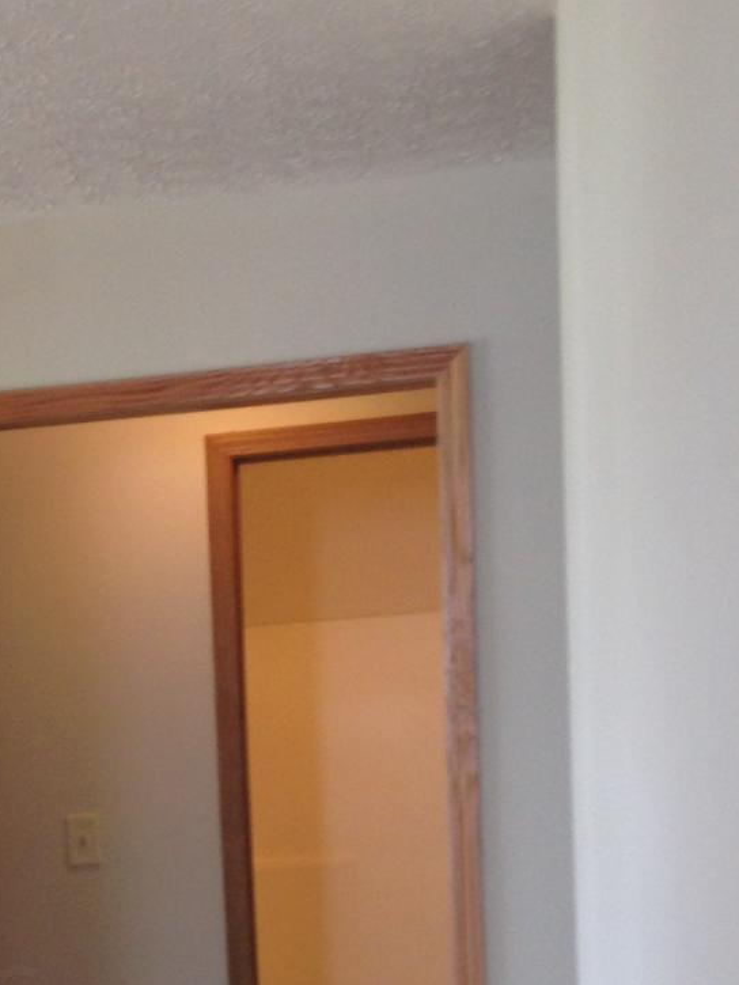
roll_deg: +4.1
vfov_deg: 20.8
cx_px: -164
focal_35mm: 91
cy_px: 1009
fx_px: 2590
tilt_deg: -7.6
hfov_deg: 15.6
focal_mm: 4.12
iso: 50
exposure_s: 1/24
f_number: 2.4
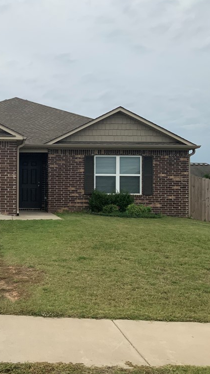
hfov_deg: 26.7
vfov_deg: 47.4
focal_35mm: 43
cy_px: 186
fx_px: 426
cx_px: 17
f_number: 1.8
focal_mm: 3
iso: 16
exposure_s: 1/1848
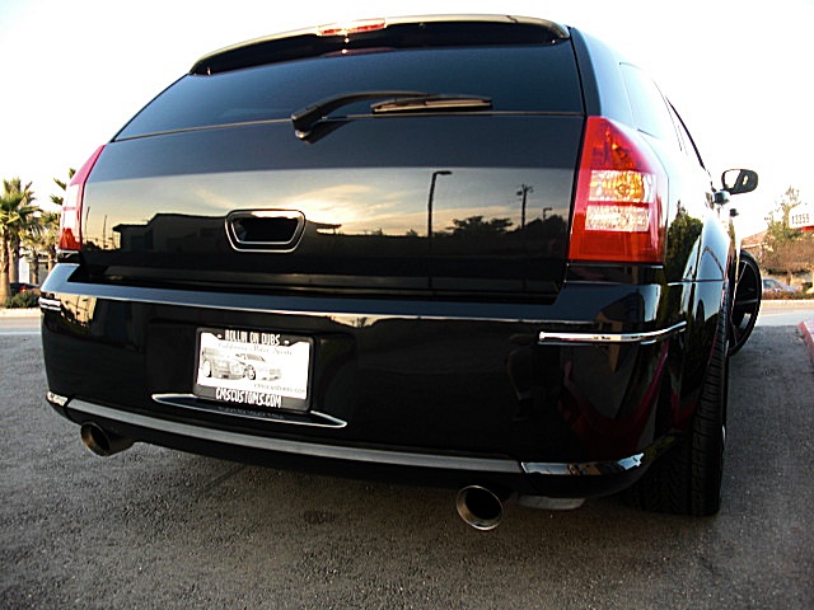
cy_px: 305
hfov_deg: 51.4
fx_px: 847
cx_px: 407
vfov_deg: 39.7
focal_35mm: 36
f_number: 2.8
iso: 50
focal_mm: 6.3
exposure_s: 1/80
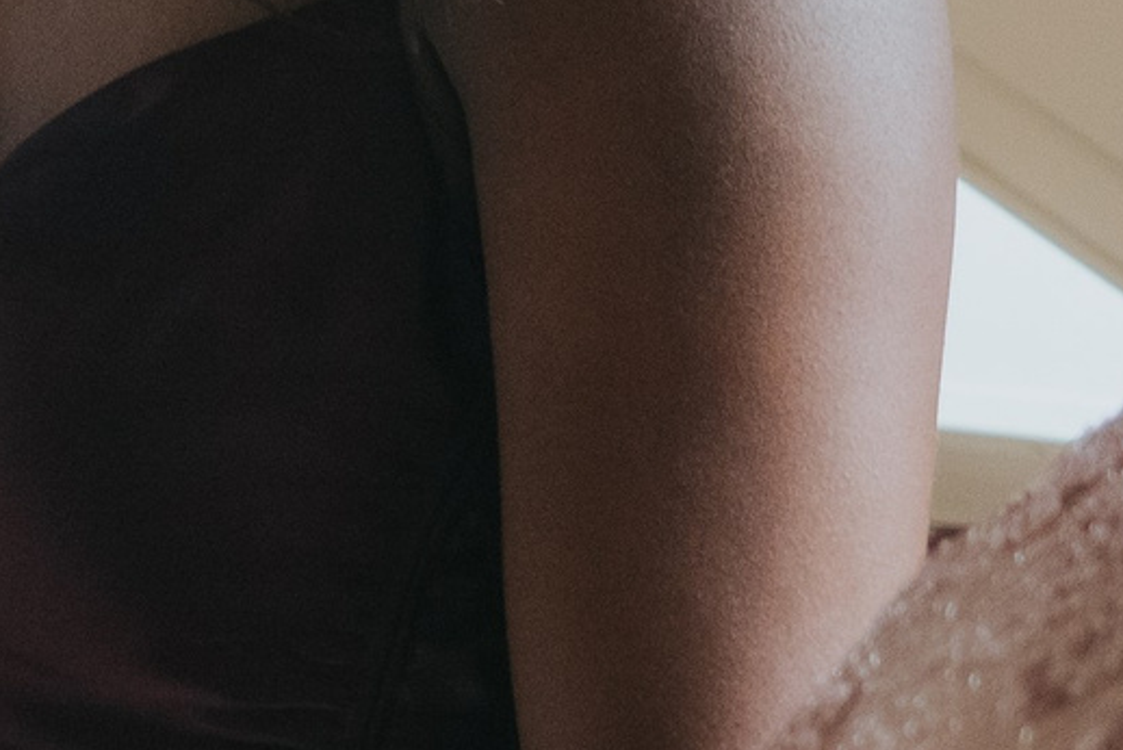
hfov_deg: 6.6
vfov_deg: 4.6
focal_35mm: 298
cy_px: -53
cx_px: -1377
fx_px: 9301
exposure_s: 1/125
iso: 640
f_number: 2.8
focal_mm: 29
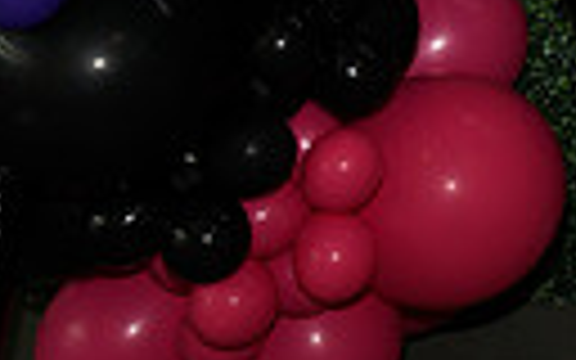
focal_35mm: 134
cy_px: -475
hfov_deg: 13.6
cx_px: 1112
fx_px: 2104
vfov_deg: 8.9
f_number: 6.3
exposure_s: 1/60
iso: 500
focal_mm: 29
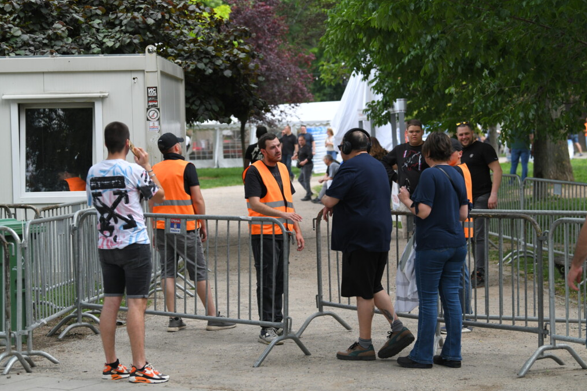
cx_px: 296
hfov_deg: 23.4
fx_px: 1419
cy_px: 196
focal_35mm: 87
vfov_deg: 15.7
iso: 800
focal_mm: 86
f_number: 4
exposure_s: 1/1250
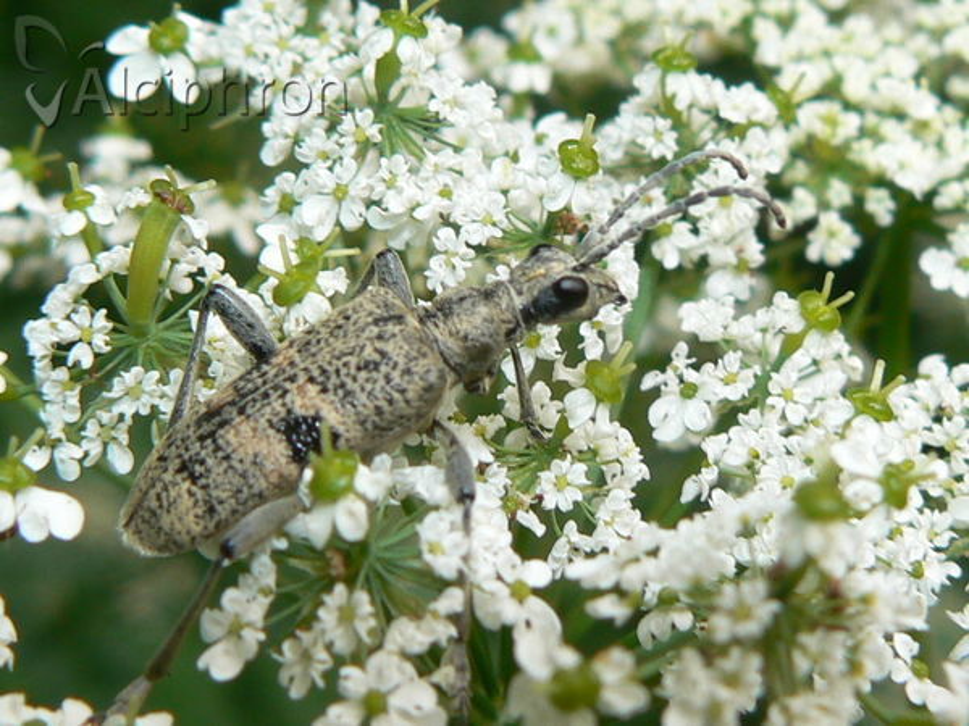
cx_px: 484
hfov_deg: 51.4
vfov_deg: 39.7
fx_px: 1008
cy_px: 363
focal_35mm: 36
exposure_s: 1/100
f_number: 4.5
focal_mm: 6
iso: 80
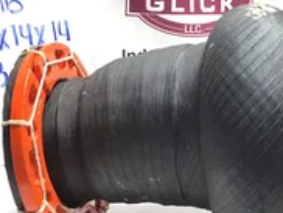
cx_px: 258
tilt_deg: -15.7
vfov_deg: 21.7
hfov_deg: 27.4
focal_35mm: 68
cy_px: 103
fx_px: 557
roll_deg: -5.0
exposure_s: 1/30
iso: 25
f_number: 2.4
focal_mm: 3.3
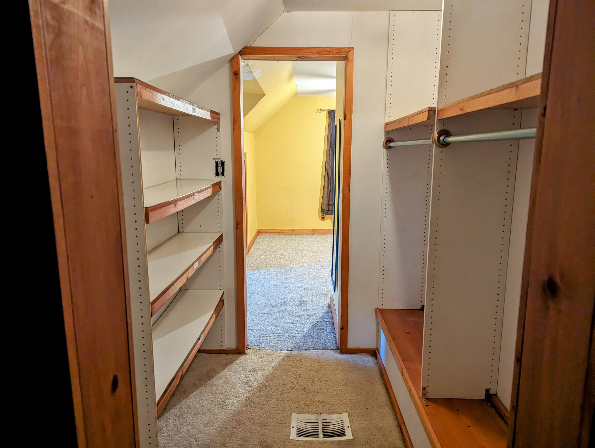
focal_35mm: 24
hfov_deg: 71.5
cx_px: 298
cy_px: 224
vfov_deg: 56.9
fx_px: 413
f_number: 1.85
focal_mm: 6.81
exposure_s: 1/24
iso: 670
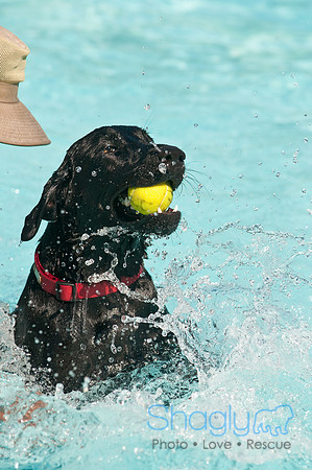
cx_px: 156
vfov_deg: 6.9
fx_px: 3909
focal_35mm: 300
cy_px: 235
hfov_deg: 4.6
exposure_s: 1/1250
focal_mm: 200
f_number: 5.6
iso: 200
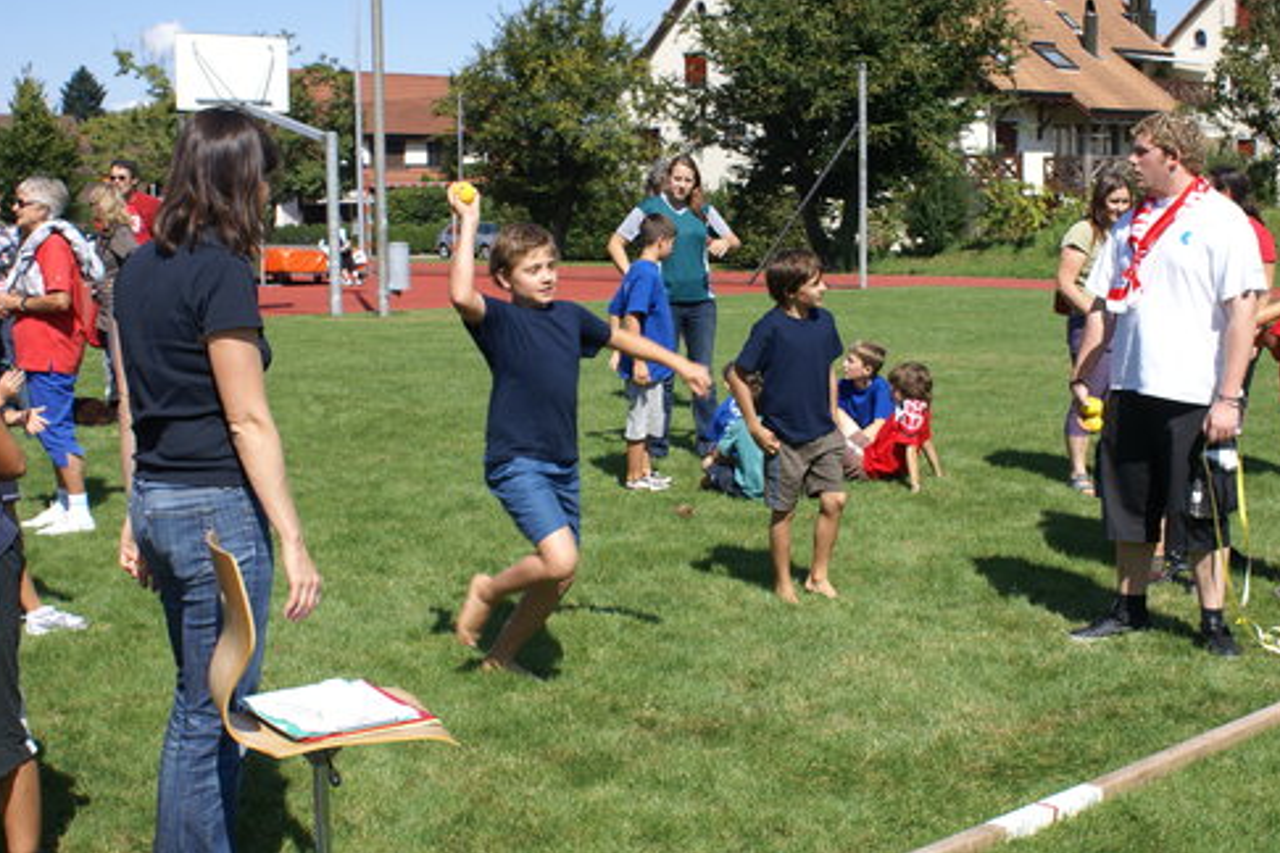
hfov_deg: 39.6
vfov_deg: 27.0
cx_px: 695
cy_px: 425
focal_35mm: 50
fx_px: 1778
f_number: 8
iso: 100
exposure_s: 1/200
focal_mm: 30
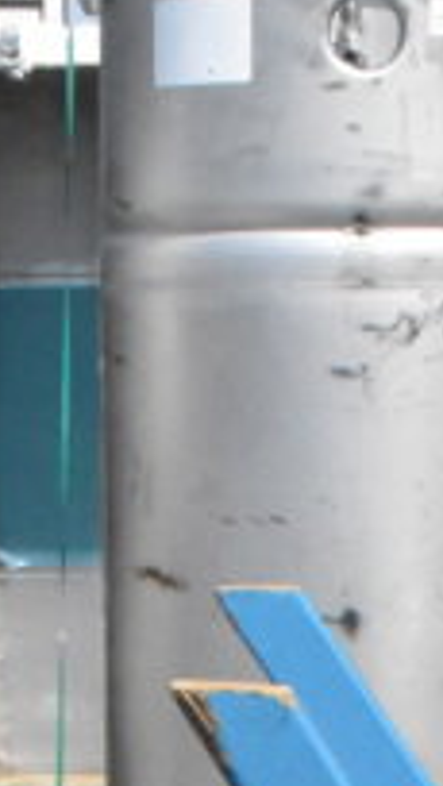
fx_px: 3385
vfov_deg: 11.8
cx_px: 212
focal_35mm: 162
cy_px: 1589
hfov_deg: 7.5
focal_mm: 23
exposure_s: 1/2000
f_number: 25
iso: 6400
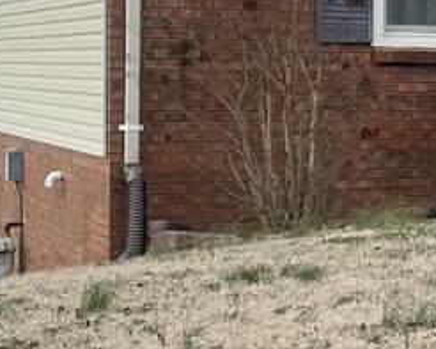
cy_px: 124
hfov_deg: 13.0
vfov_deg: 11.7
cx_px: 810
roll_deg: -0.5
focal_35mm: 132
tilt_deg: -1.9
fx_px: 1704
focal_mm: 4.2
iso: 32
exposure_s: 1/590
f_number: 1.6
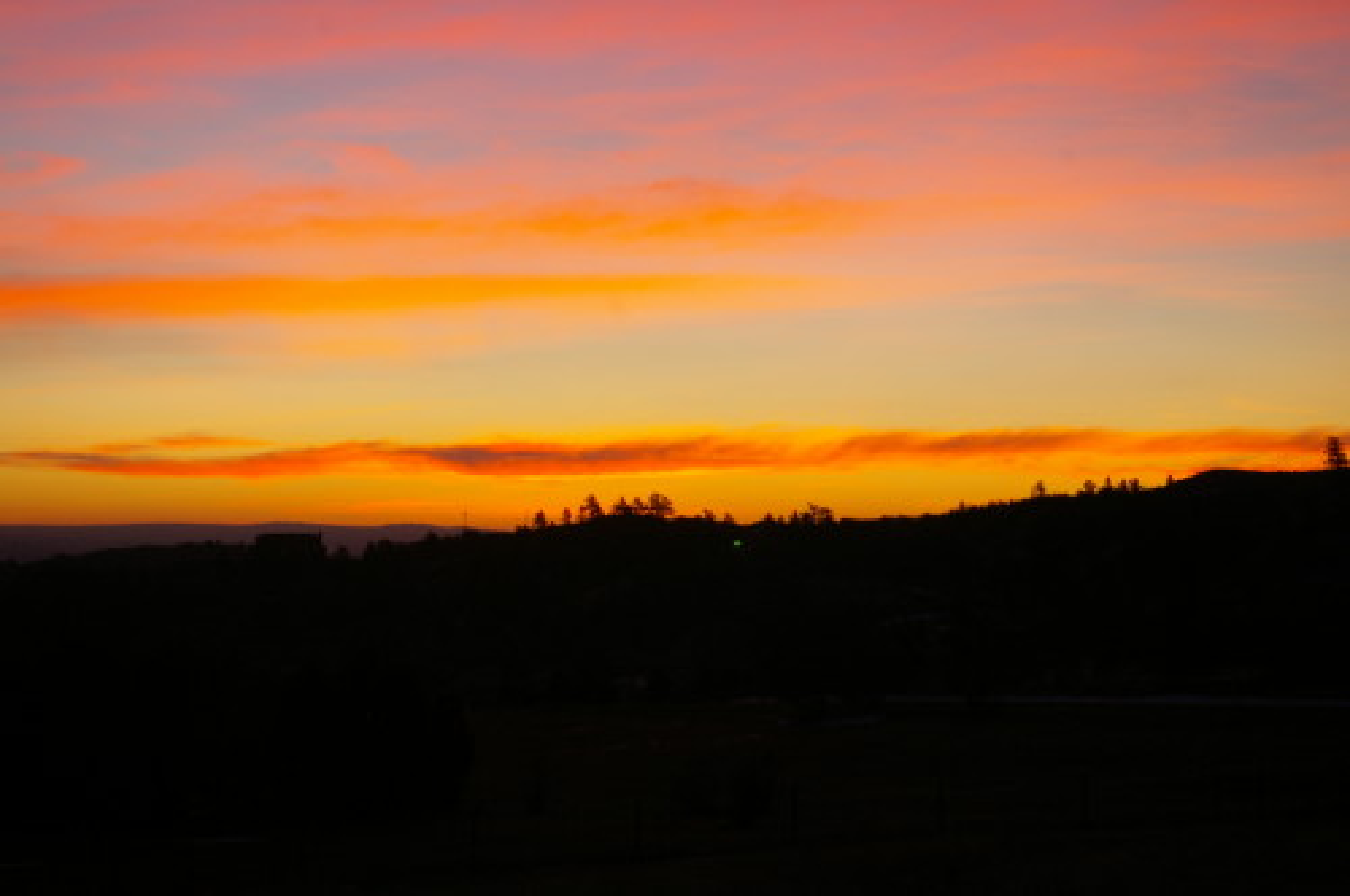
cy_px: 448
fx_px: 3090
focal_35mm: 82
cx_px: 675
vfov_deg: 16.5
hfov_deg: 24.6
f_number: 8
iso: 400
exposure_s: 1/45
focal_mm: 55
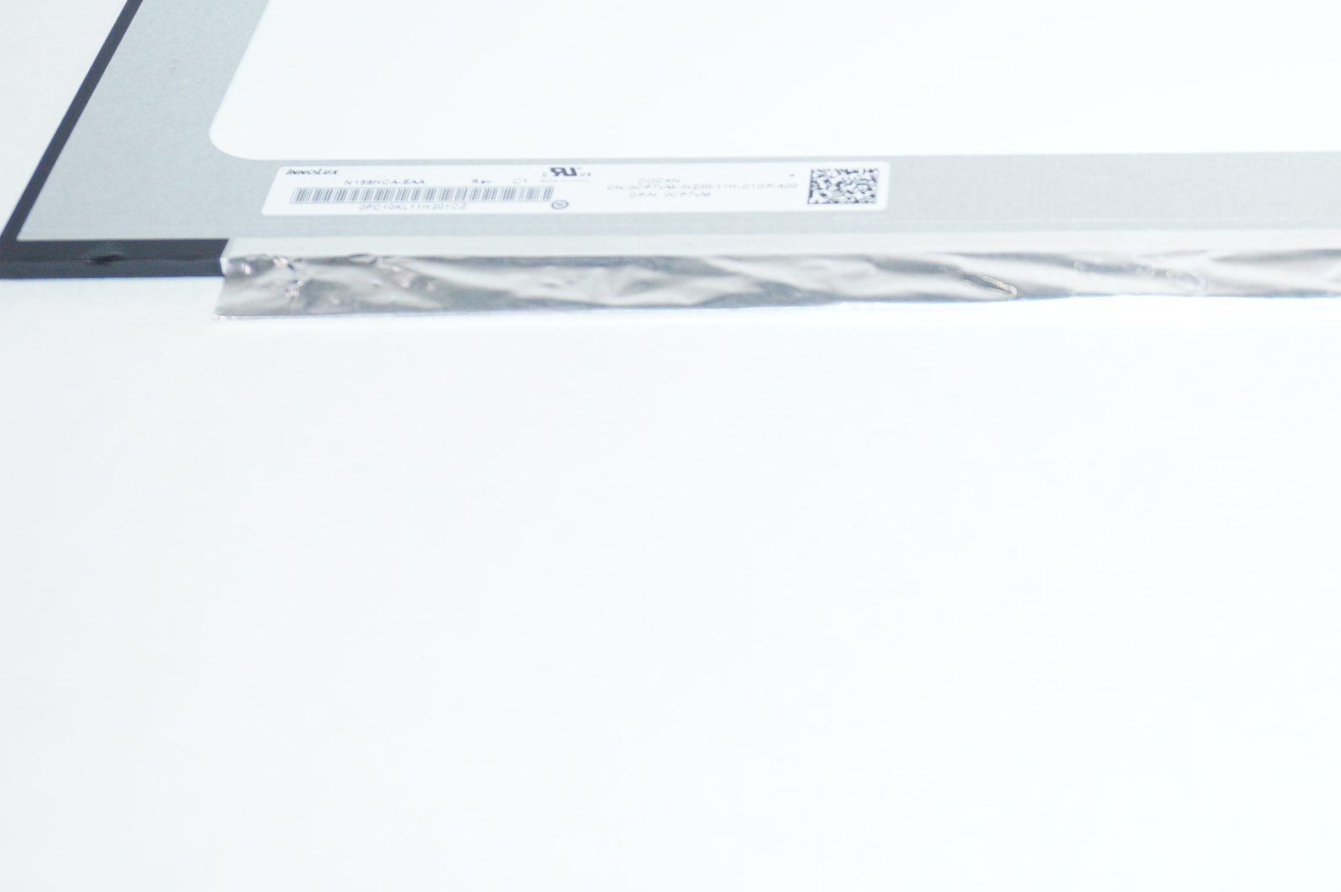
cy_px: 58
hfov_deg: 25.6
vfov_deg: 17.4
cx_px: 1191
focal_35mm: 77
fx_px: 2864
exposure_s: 1/160
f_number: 5
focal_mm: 27
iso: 640
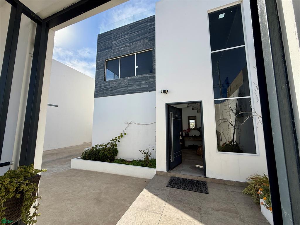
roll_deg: -0.7
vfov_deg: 85.7
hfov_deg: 102.1
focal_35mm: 14
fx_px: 121
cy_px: 112
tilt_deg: +6.4
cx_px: 150
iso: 64
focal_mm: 2.22
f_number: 2.2
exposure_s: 1/2717
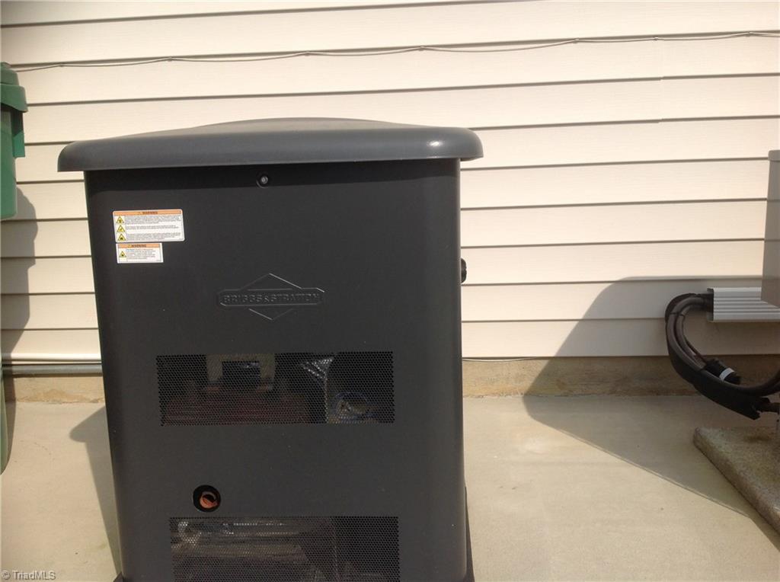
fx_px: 787
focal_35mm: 35
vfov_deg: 40.6
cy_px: 291
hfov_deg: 52.7
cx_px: 390
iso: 50
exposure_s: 1/2016
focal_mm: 4.28
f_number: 2.4
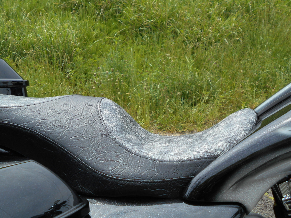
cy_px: 109
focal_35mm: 44
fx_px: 370
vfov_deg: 32.9
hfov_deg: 42.9
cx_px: 146
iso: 80
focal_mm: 7.7
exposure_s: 1/500
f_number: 4.2
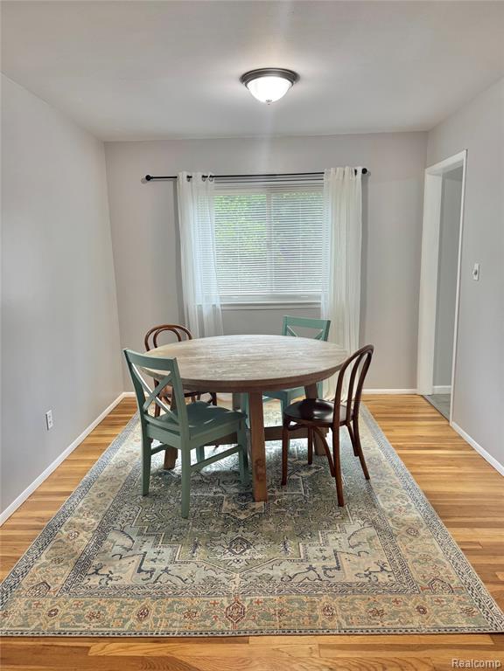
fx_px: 466
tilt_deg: -10.4
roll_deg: +1.0
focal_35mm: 24
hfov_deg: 56.8
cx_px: 252
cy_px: 336
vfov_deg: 71.6
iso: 125
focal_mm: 6.76
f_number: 1.78
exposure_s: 1/60
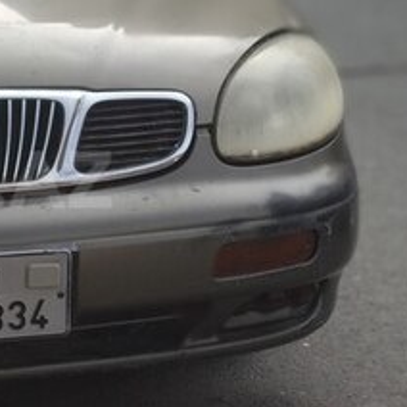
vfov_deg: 12.2
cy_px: 180
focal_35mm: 143
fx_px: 1902
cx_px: -84
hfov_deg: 11.9
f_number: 2.6
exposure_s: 1/284
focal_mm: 5.99
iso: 100
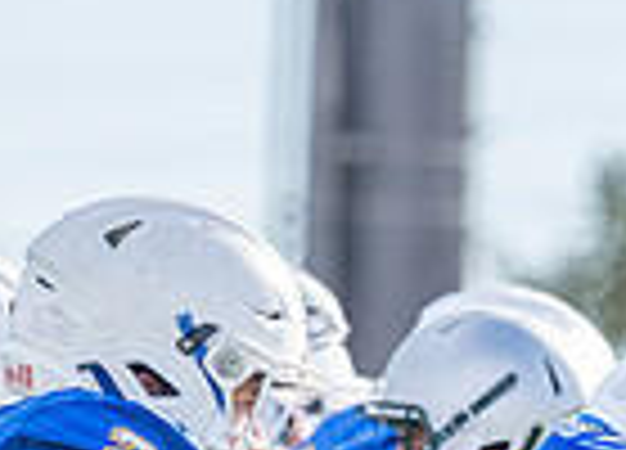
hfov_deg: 2.1
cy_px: 1020
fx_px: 17020
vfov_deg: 1.5
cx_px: 684
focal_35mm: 955
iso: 100
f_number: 2.8
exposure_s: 1/2000
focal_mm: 135
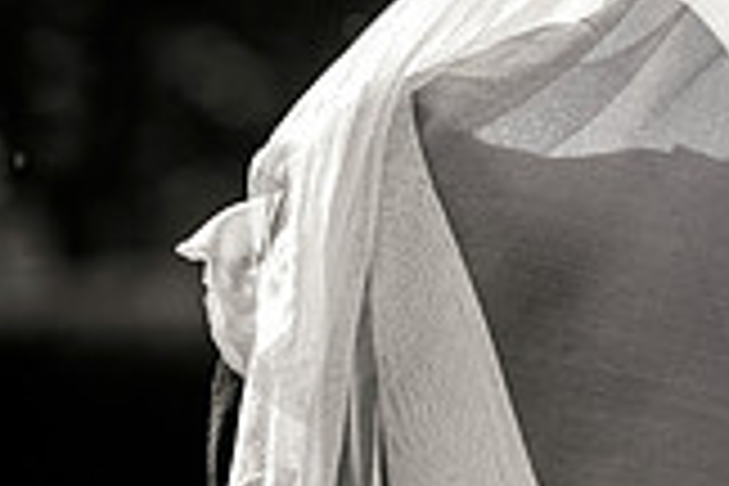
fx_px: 7391
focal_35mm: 365
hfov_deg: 5.6
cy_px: 43
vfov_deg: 3.8
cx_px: 1220
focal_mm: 102
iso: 800
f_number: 2.8
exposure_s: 1/4000
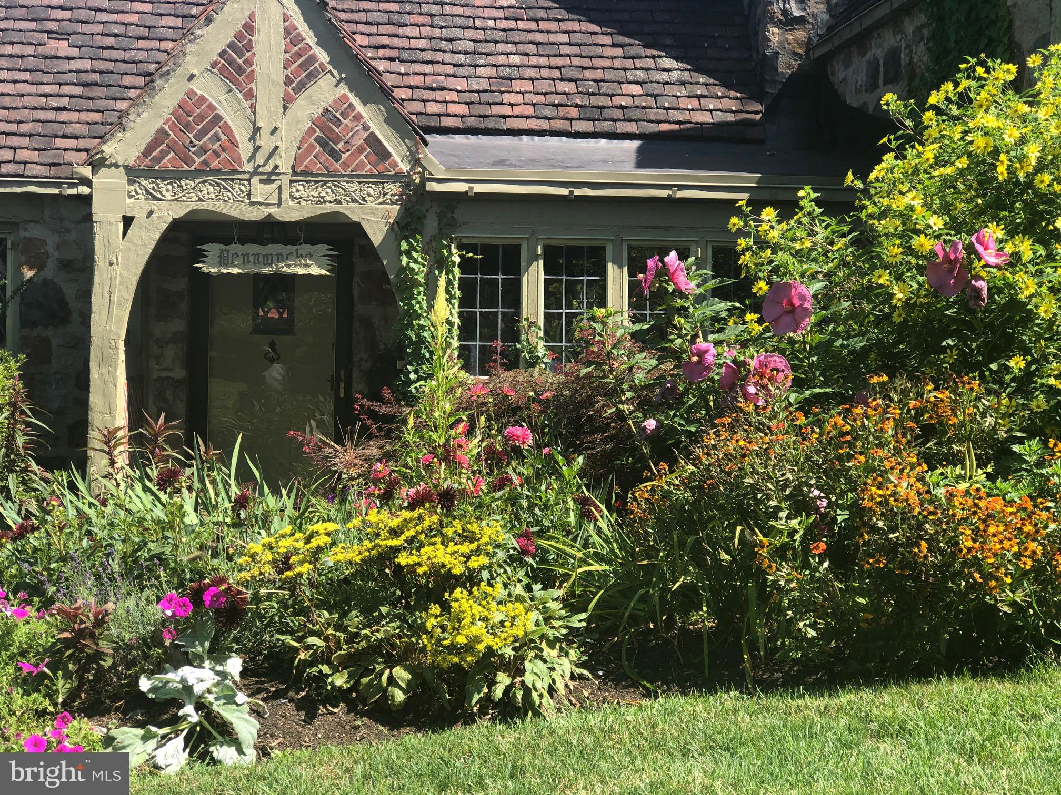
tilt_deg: -5.6
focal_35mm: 57
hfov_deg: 33.8
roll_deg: -0.1
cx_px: 530
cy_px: 398
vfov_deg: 25.7
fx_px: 1747
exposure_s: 1/214
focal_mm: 6.6
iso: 20
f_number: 2.8
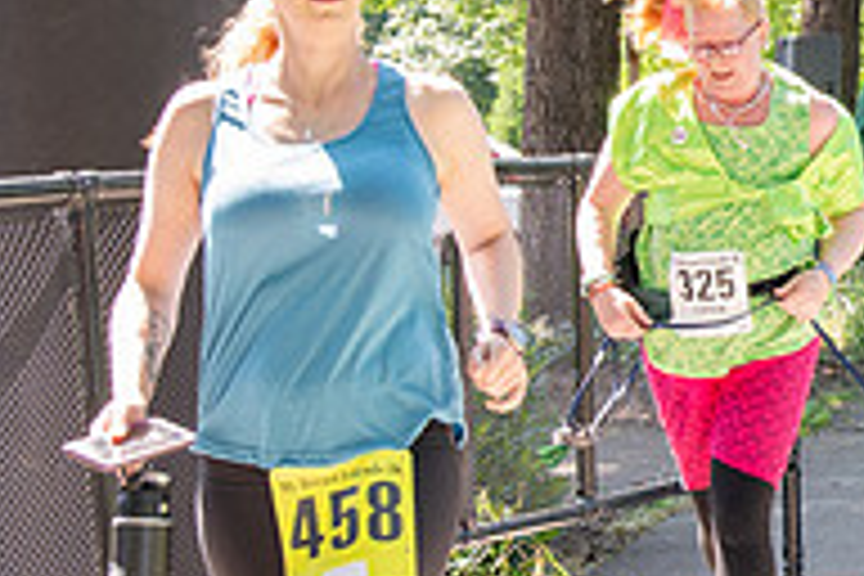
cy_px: 135
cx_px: 1084
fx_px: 3480
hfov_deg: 13.7
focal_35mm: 145
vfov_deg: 9.4
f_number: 4
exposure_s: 1/400
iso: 500
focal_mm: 32
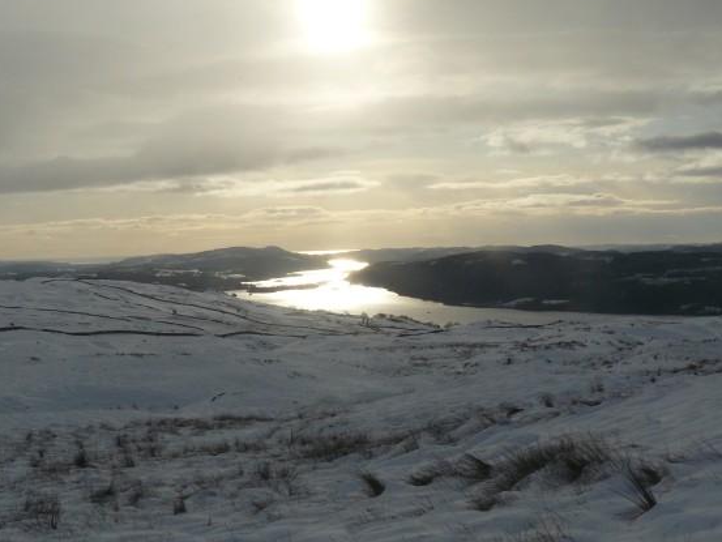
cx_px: 266
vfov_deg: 29.1
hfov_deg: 37.9
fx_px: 1043
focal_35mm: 50
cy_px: 313
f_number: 8
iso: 100
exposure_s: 1/800
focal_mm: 6
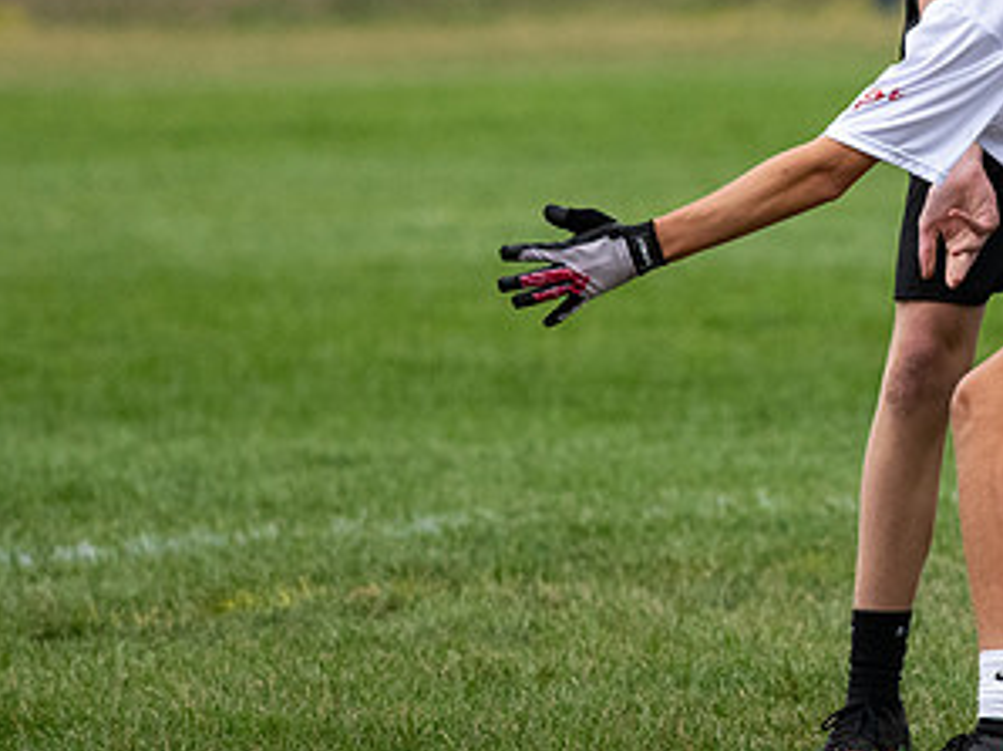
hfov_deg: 2.0
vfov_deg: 1.5
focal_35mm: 1004
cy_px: 189
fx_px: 29068
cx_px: 902
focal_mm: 300
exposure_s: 1/2500
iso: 1600
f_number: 5
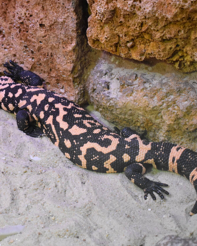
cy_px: 123
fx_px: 561
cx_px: 78
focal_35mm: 77
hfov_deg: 19.9
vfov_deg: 24.7
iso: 3200
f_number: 4.8
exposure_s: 1/125
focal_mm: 36
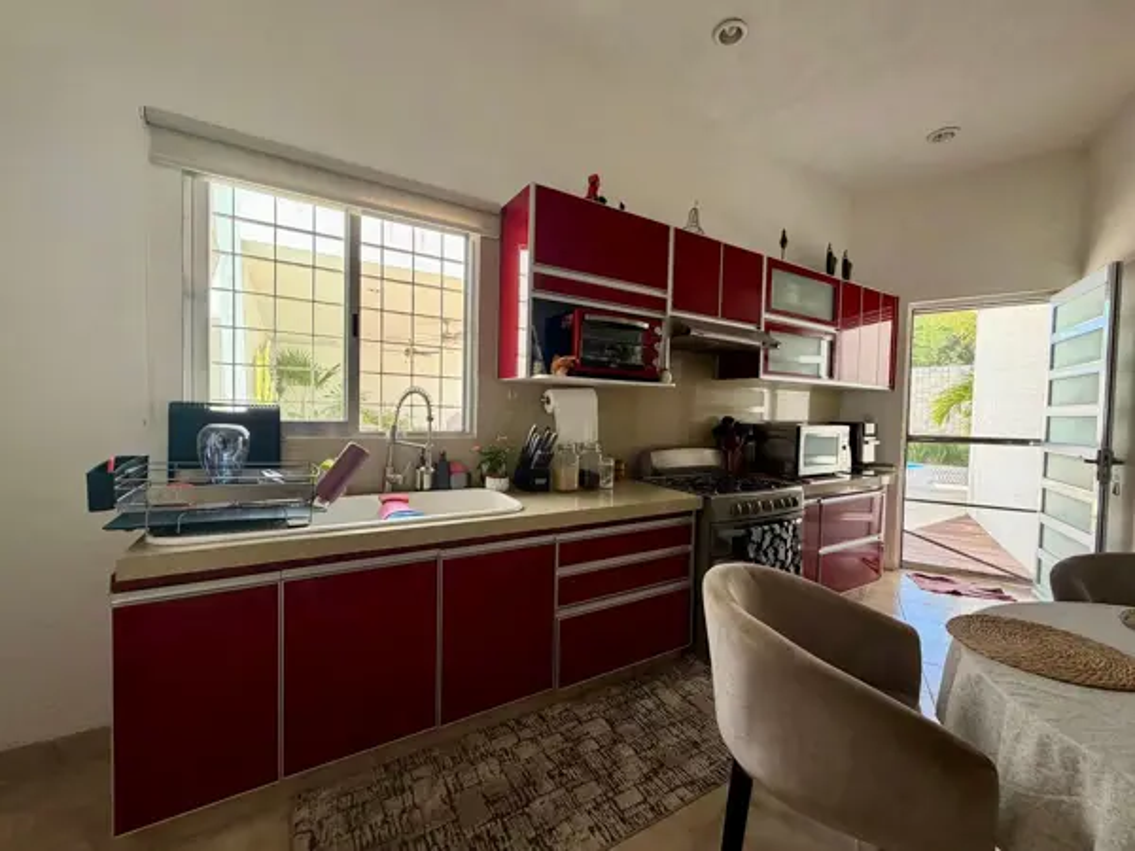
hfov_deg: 102.1
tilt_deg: -1.6
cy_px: 426
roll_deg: -1.4
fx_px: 459
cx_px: 568
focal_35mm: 14
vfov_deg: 85.7
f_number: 2.2
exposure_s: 1/121
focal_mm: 2.22
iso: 80
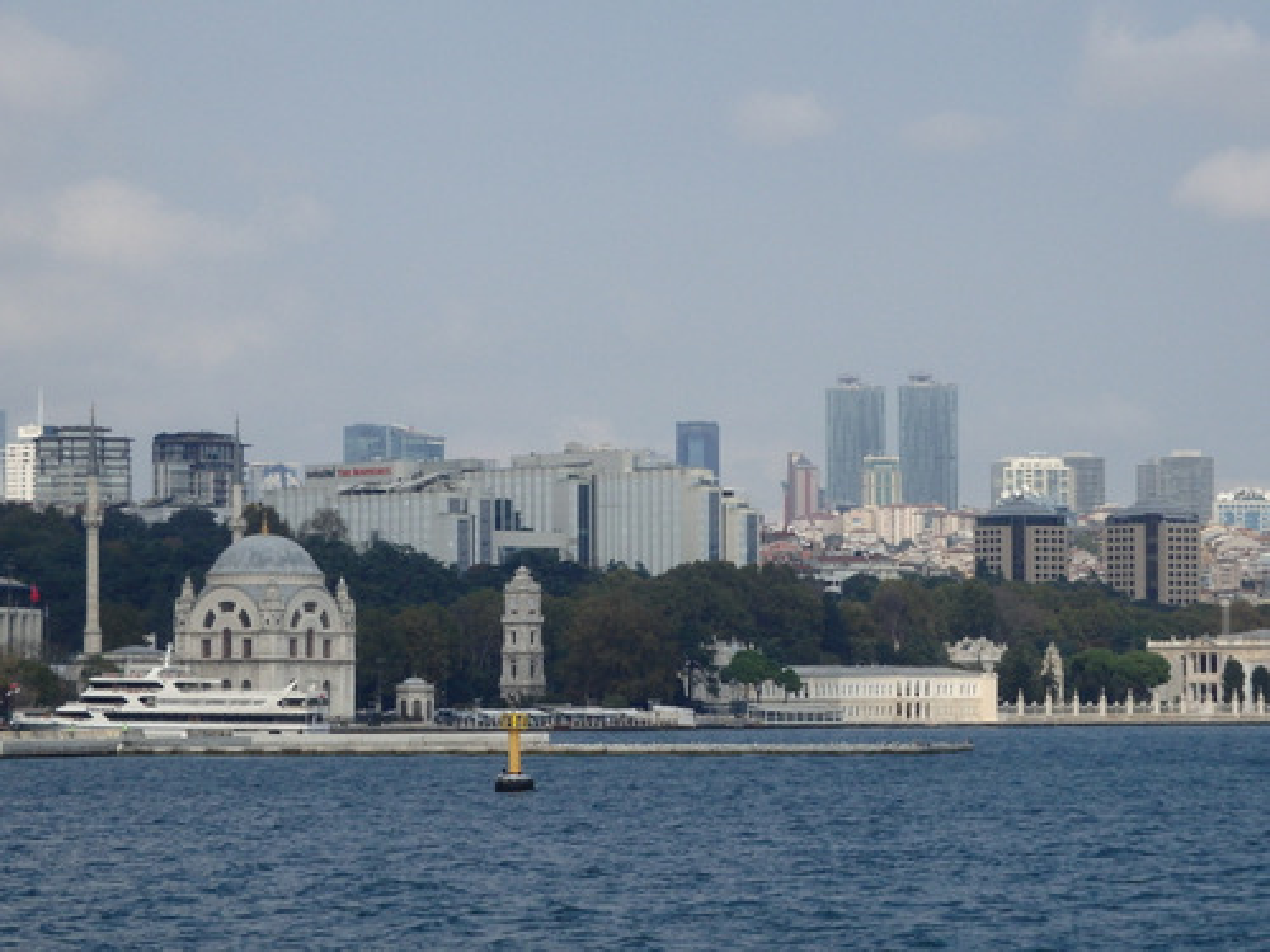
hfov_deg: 14.1
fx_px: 5136
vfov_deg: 10.6
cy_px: 476
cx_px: 635
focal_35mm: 140
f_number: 5.9
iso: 400
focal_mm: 25
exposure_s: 1/1250
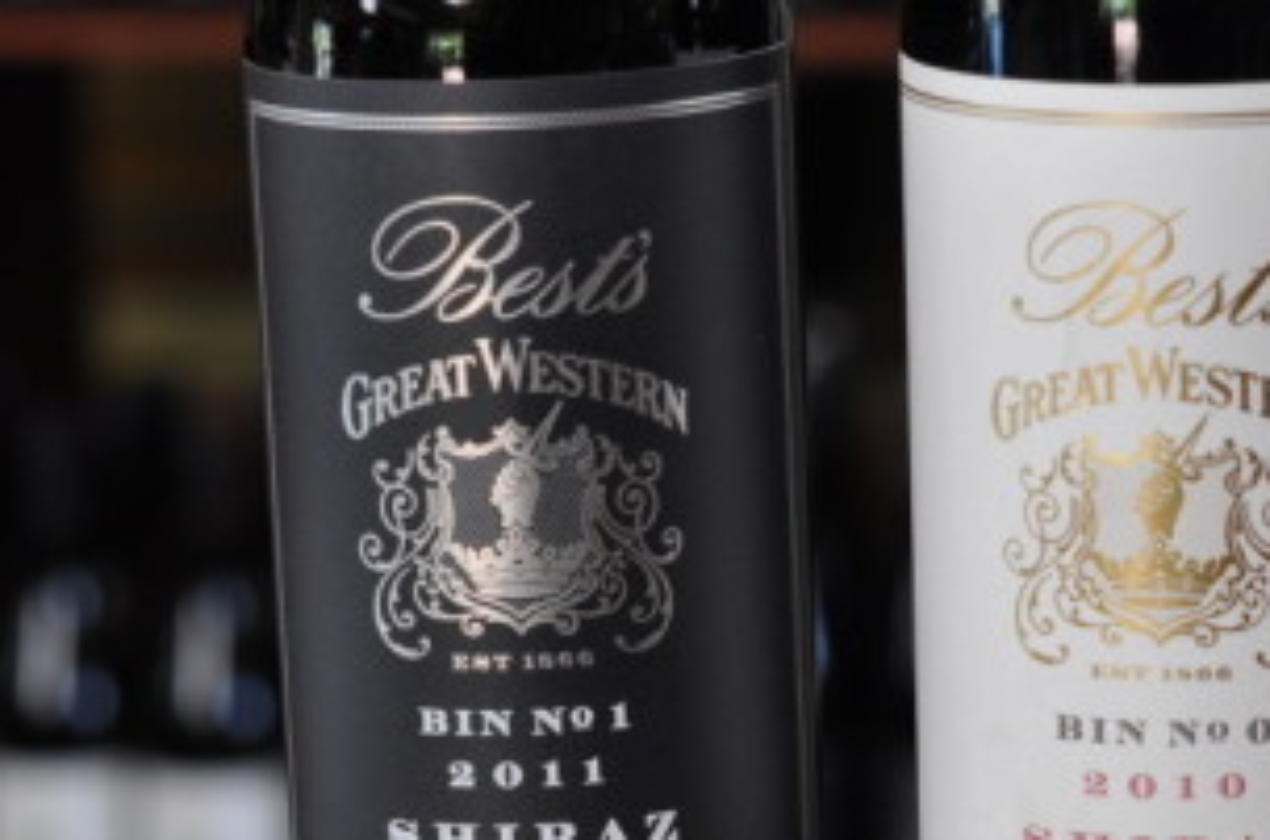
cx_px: 1149
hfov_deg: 13.3
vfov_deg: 8.9
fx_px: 5383
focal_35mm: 153
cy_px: 625
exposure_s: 1/60
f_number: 4
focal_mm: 50
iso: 500
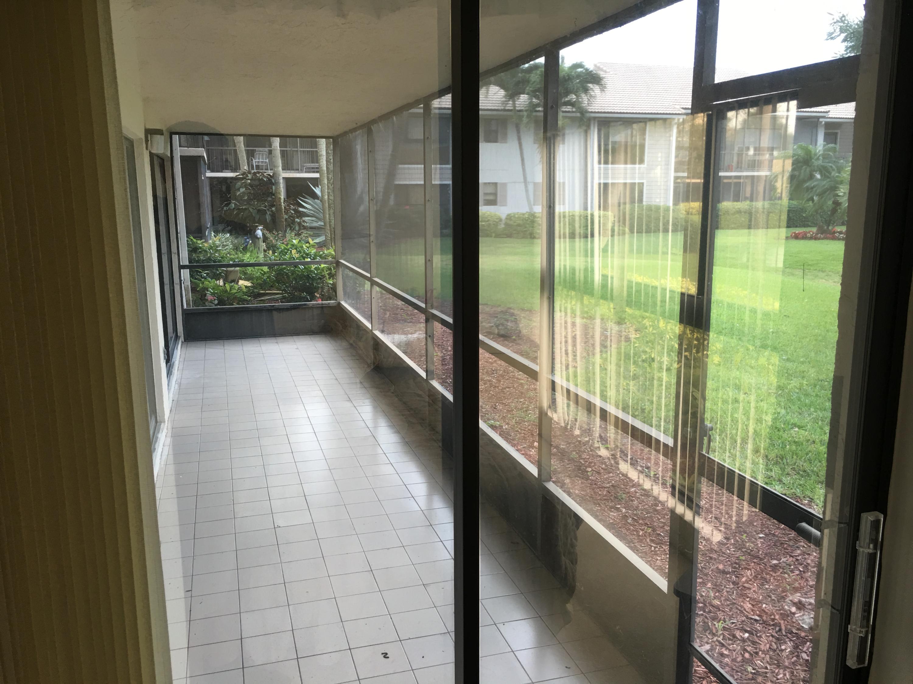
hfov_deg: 61.7
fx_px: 765
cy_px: 342
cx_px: 456
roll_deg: +0.5
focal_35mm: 29
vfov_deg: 48.2
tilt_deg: -9.2
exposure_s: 1/40
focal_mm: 4.15
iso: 25
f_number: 2.2
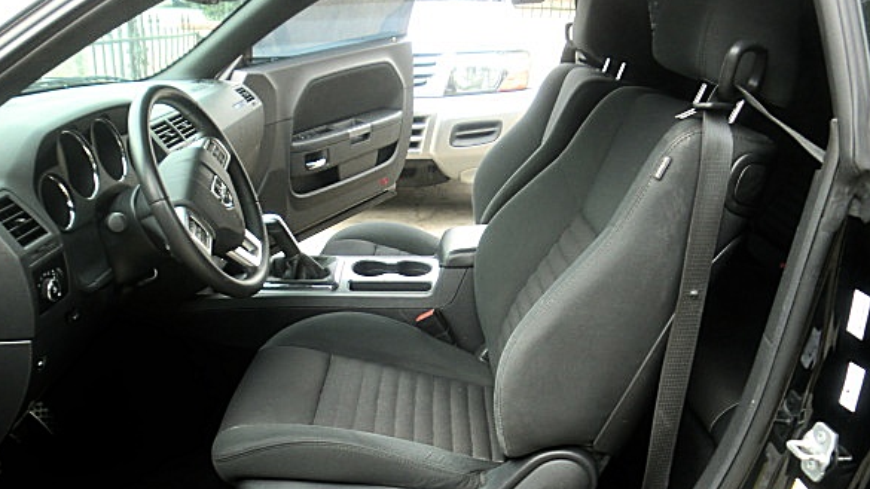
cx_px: 409
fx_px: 715
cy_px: 315
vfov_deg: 37.5
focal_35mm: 31
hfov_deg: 62.6
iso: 80
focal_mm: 4.65
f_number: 2.6
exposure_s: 1/60
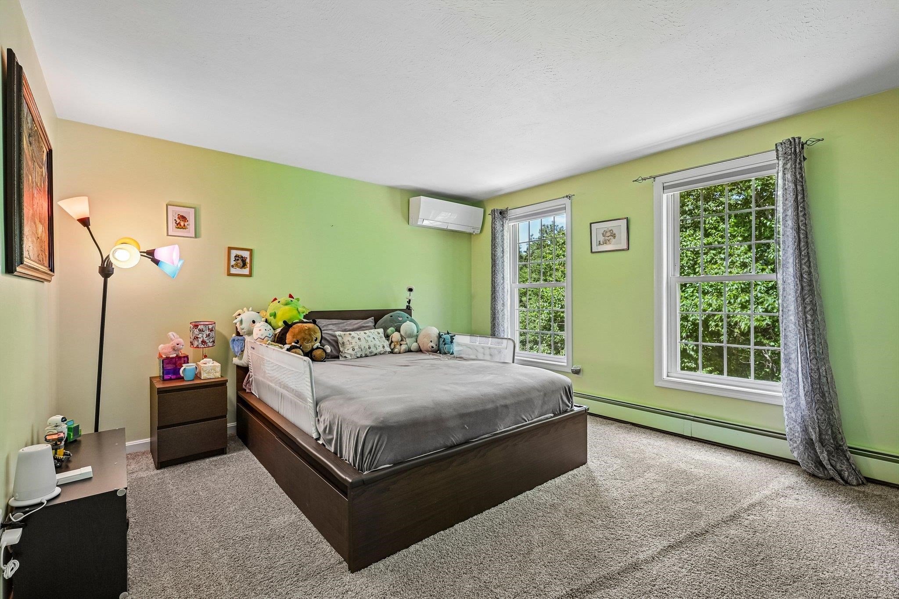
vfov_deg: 73.7
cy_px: 300
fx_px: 399
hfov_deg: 96.7
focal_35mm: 16
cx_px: 450
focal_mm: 16
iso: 400
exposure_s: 1/30
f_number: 8
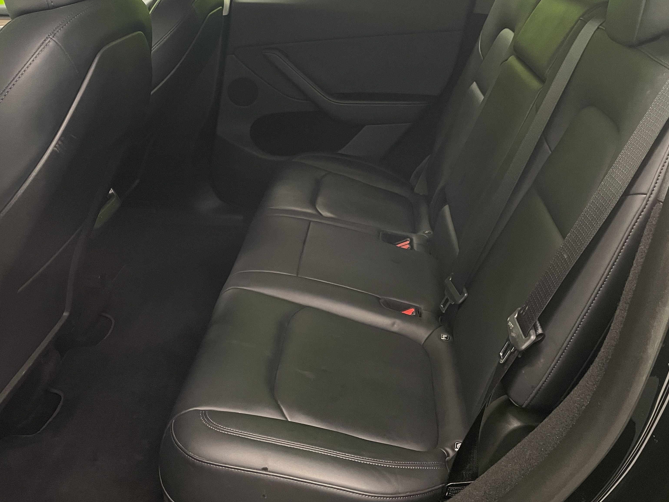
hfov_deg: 53.9
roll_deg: +0.4
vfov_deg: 41.6
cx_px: 316
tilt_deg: -22.3
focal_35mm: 34
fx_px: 657
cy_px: 202
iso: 250
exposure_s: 1/50
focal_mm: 4.2
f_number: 1.6
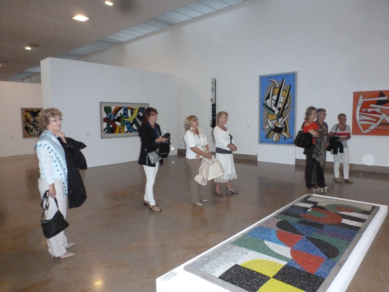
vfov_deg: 56.8
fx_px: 270
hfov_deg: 71.6
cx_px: 194
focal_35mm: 24
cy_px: 146
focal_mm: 4.3
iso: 1000
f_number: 3.3
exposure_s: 1/250
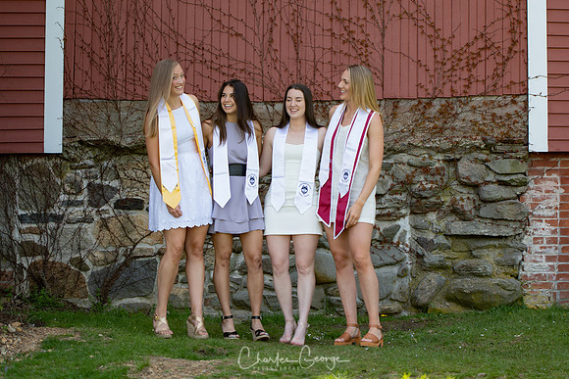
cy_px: 187
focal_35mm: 116
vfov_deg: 11.8
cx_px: 299
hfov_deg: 17.7
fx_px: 1832
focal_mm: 70
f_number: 2.8
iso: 100
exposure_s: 1/250
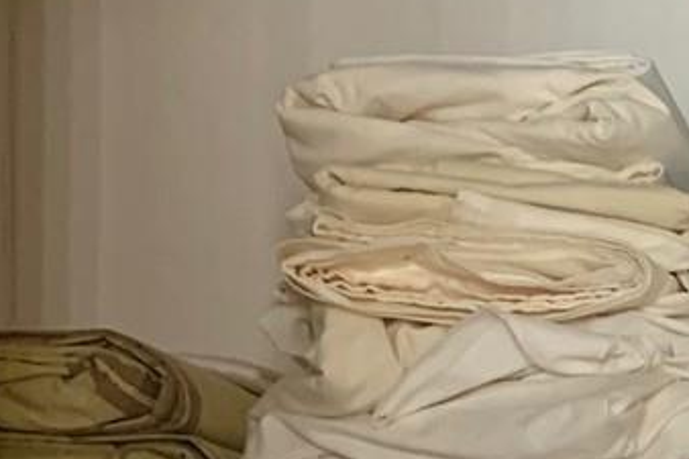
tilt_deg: +0.2
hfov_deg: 14.7
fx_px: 2448
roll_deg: -1.6
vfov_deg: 10.0
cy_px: 906
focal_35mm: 128
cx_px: 1101
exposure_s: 1/56
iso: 400
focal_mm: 4.25
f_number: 1.8
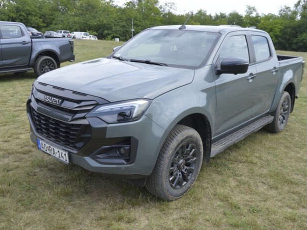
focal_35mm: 35
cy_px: 116
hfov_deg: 53.2
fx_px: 306
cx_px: 162
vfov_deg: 41.2
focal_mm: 21
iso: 100
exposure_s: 1/200
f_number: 7.1
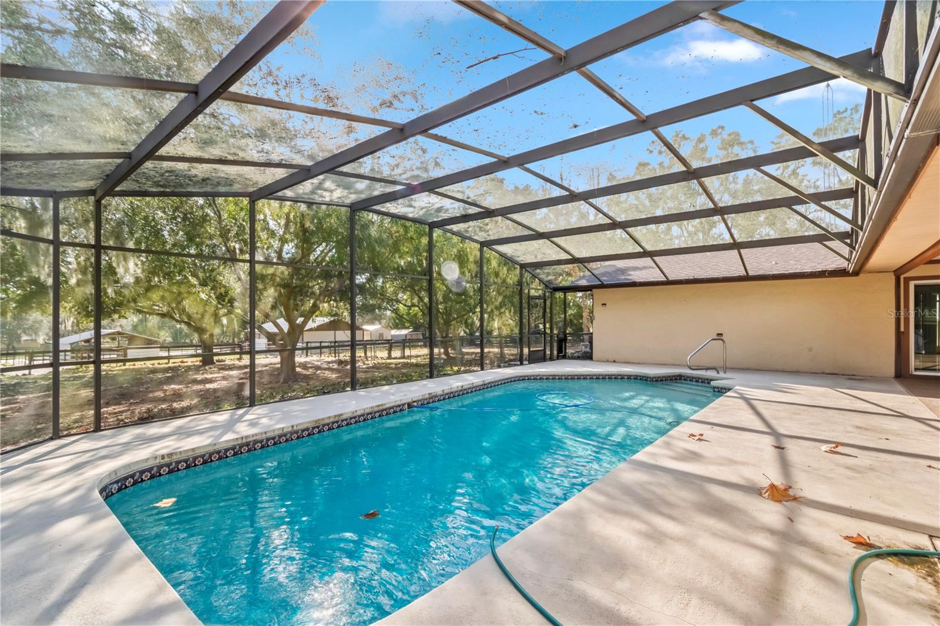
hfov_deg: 100.4
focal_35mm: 15
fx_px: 392
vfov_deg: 77.3
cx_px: 470
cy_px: 313
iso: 250
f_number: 9
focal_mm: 10
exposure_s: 1/80
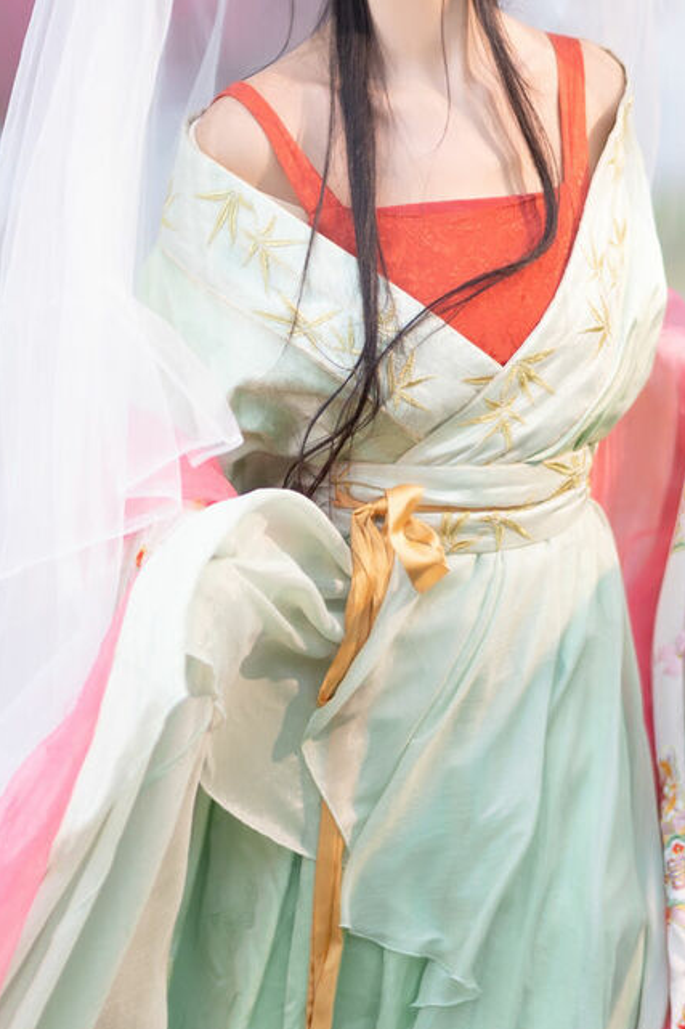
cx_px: 350
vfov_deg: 9.8
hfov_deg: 6.6
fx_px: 5968
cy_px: 378
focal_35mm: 209
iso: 160
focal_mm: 85
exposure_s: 1/500
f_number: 1.4
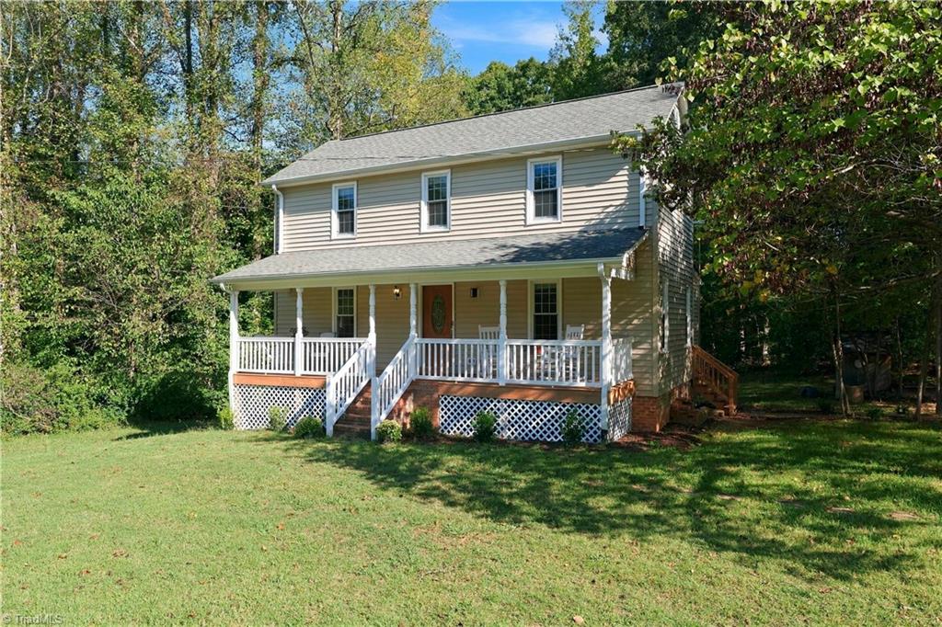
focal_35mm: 24
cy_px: 314
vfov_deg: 53.1
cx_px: 471
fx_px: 628
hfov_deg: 73.8
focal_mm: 24
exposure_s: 1/500
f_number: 7.1
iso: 400
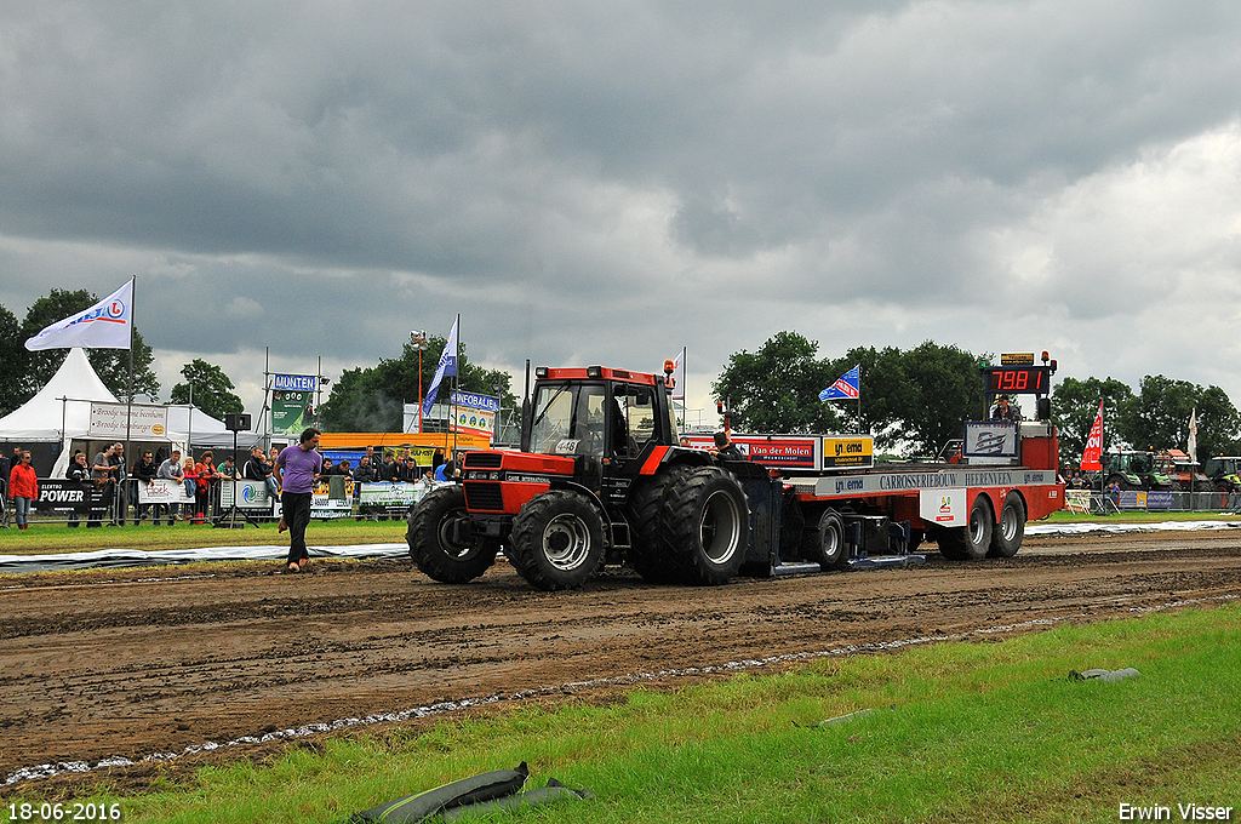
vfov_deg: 25.7
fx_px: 1807
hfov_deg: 37.9
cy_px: 412
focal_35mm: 52
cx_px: 620
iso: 500
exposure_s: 1/2000
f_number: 6.3
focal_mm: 35
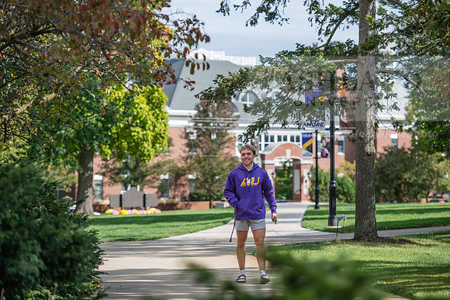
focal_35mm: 130
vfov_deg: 10.6
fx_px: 1625
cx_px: 225
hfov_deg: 15.8
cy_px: 150
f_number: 3.5
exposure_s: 1/800
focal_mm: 130
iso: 100
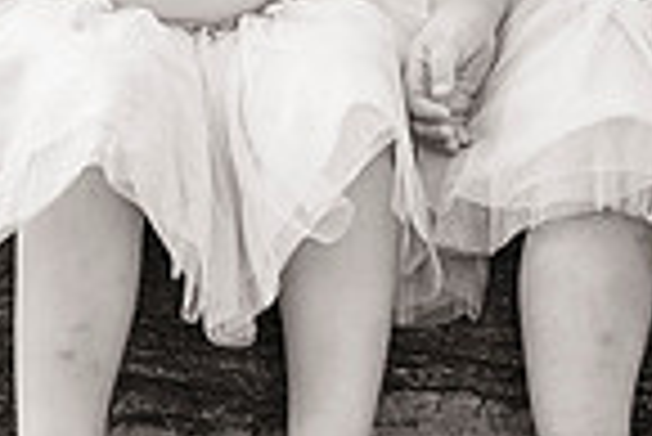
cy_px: -332
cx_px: 435
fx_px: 10678
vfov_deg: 2.3
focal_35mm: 589
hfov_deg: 3.5
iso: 640
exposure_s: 1/800
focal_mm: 140
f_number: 4
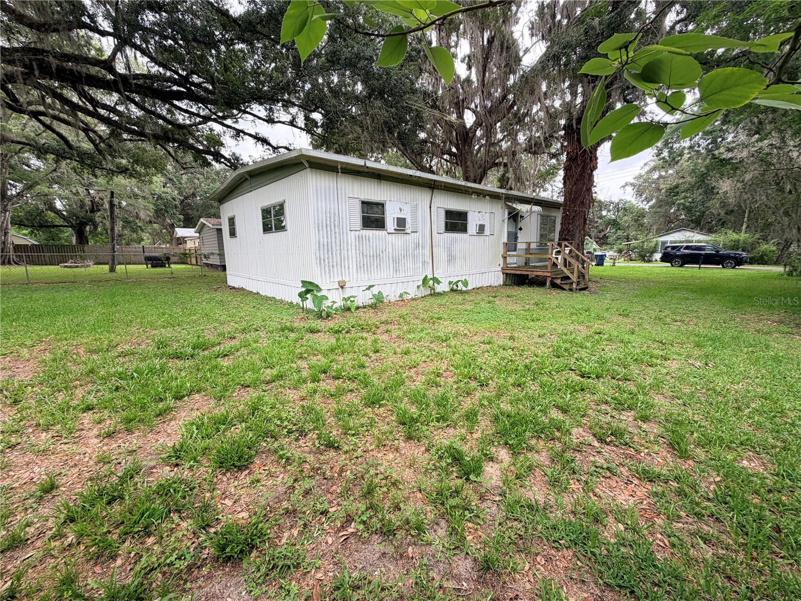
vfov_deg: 85.7
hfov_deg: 102.1
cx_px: 400
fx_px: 324
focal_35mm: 14
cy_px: 300
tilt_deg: -9.8
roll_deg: +1.7
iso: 40
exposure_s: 1/188
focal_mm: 2.22
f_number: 2.2
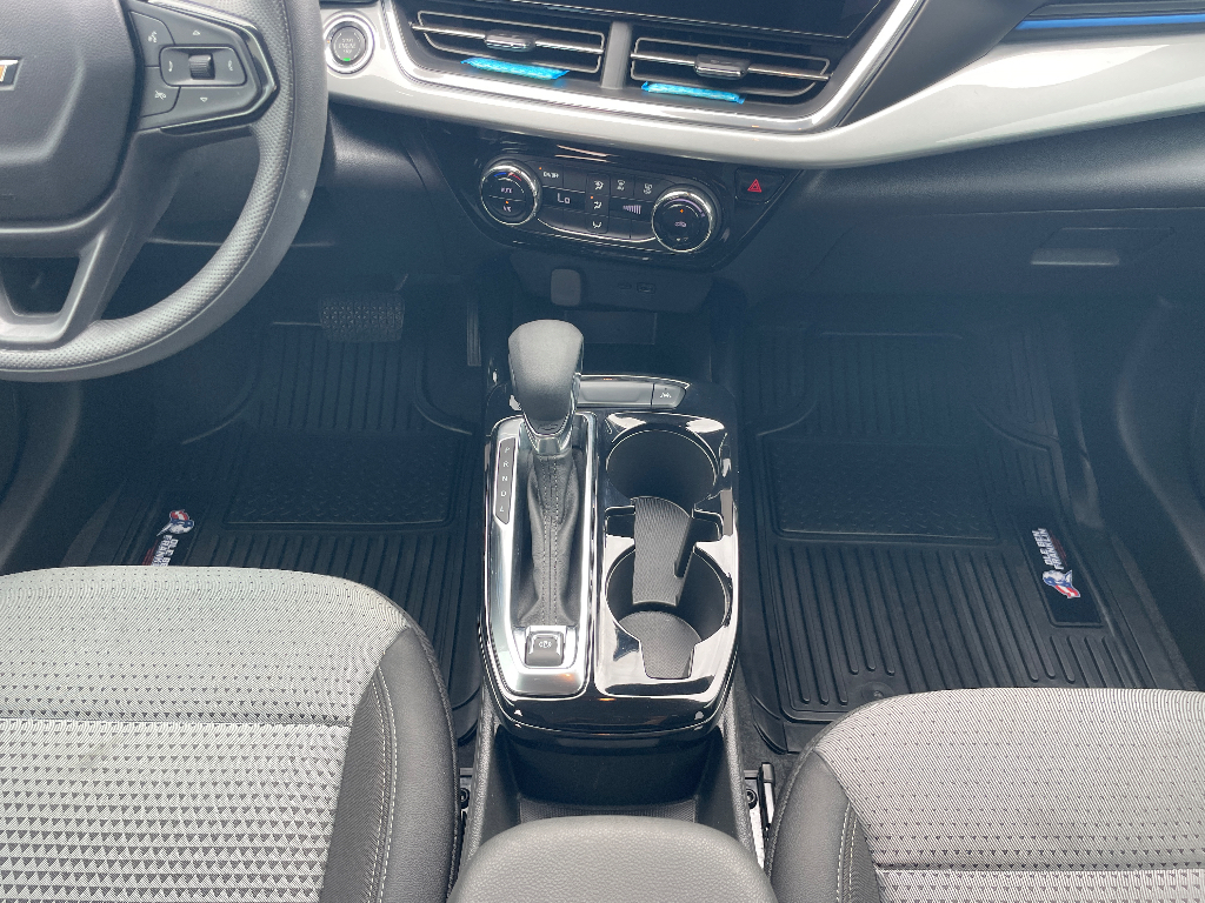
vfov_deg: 53.1
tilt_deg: -45.7
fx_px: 905
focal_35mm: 26
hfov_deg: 67.3
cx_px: 602
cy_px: 452
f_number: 1.6
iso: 80
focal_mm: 4.2
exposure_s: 1/121
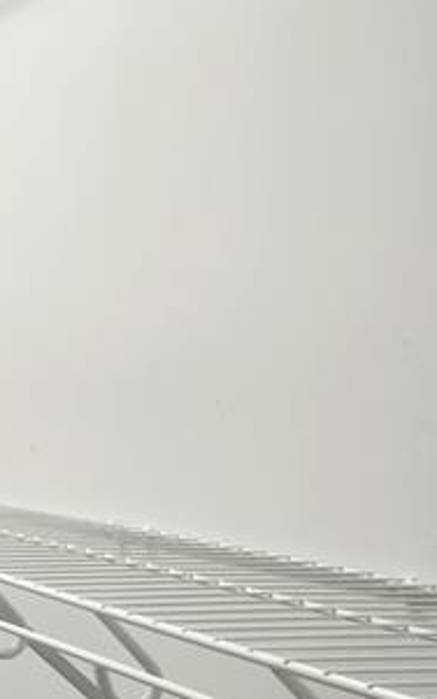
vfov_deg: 38.9
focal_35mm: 52
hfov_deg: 14.3
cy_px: 374
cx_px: -658
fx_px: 991
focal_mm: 10
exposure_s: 1/250
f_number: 7.1
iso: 400
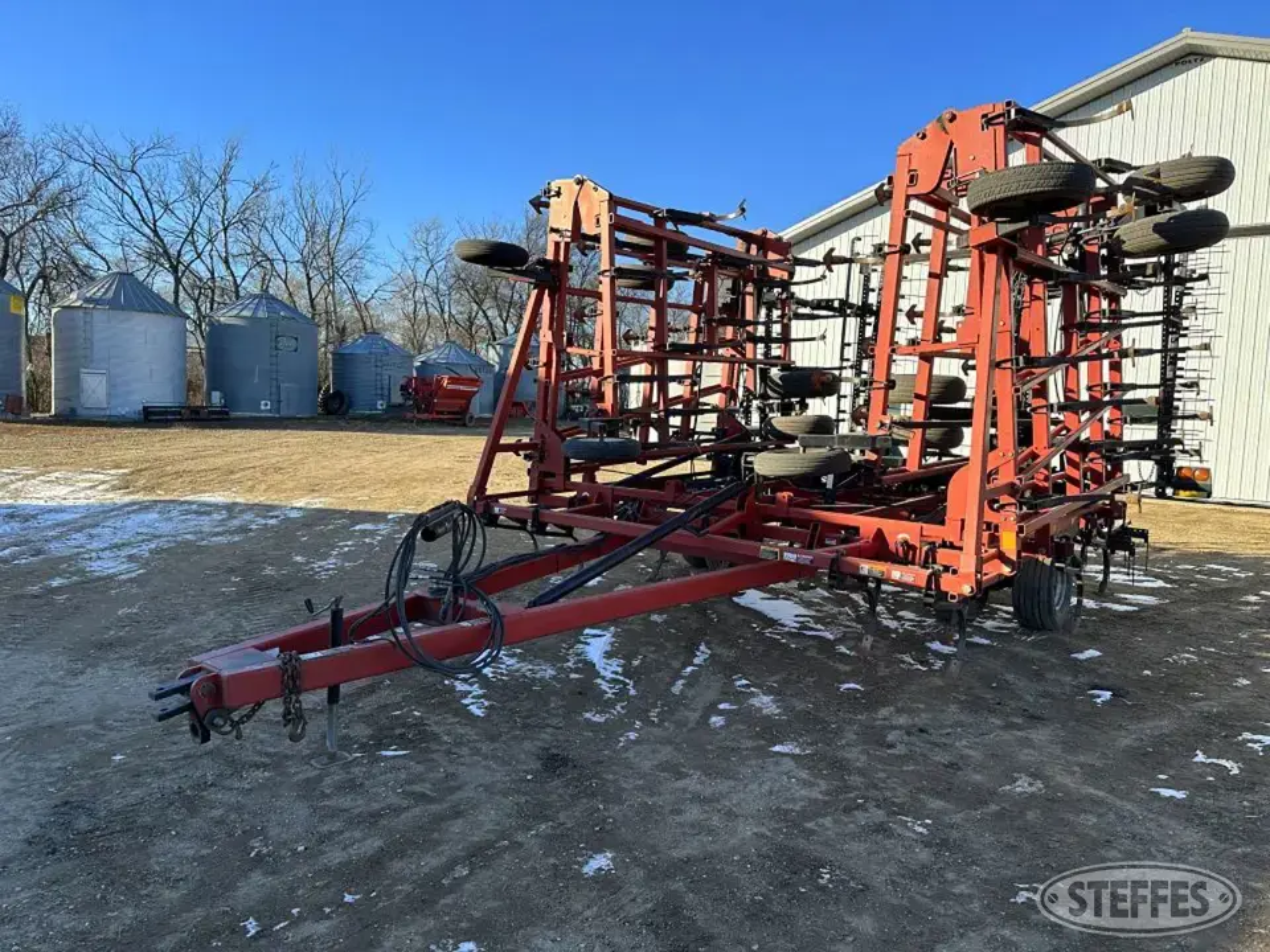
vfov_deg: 56.8
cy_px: 476
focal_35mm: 24
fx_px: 881
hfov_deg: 71.6
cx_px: 635
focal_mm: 6.86
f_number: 1.78
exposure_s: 1/1812
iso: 80
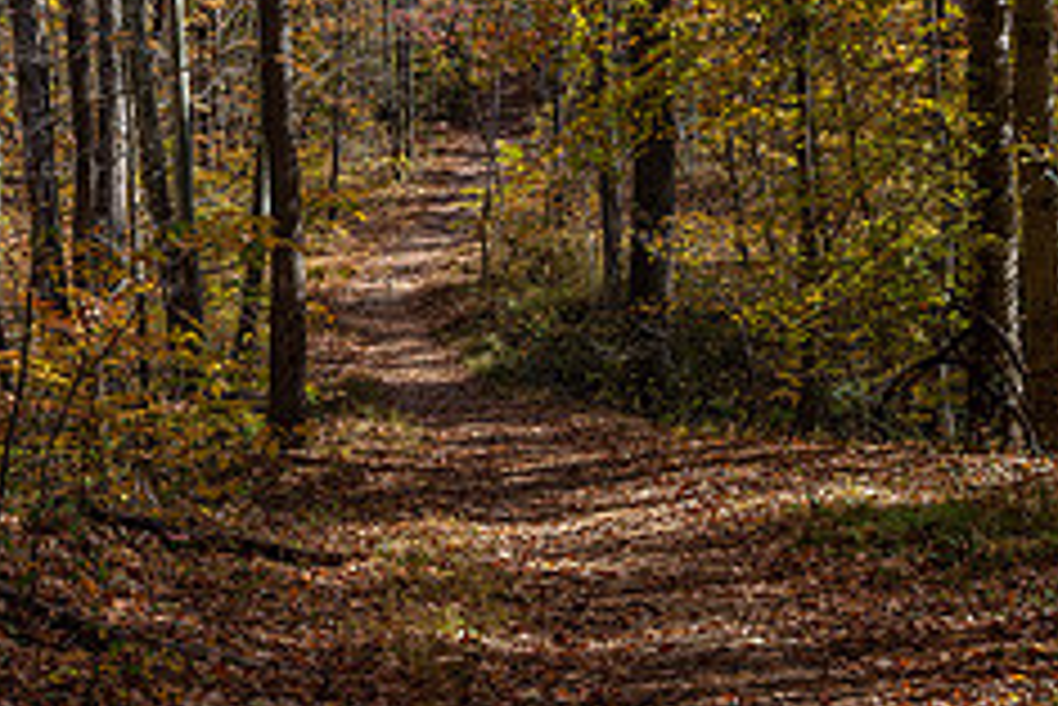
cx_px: 635
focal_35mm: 69
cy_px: 407
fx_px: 2029
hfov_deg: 29.2
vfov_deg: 19.7
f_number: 8
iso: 220
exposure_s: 1/160
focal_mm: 28
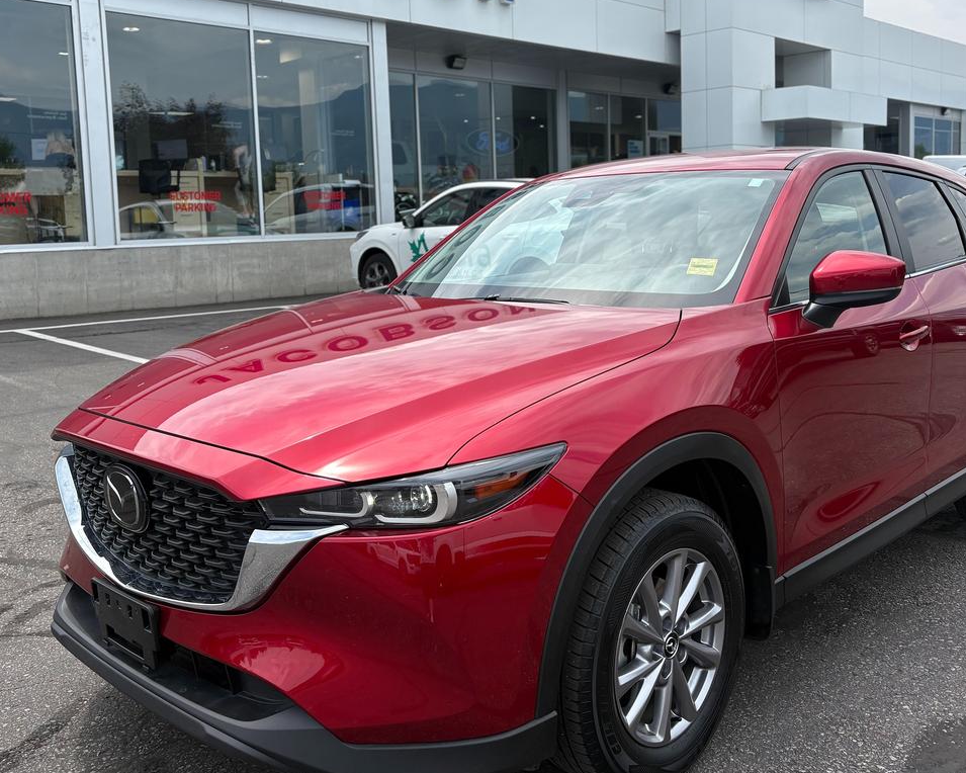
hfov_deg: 52.8
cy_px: 294
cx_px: 502
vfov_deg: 43.1
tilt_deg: -4.9
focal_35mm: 34
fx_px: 972
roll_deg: +1.2
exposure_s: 1/2451
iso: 50
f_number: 1.6
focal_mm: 5.96
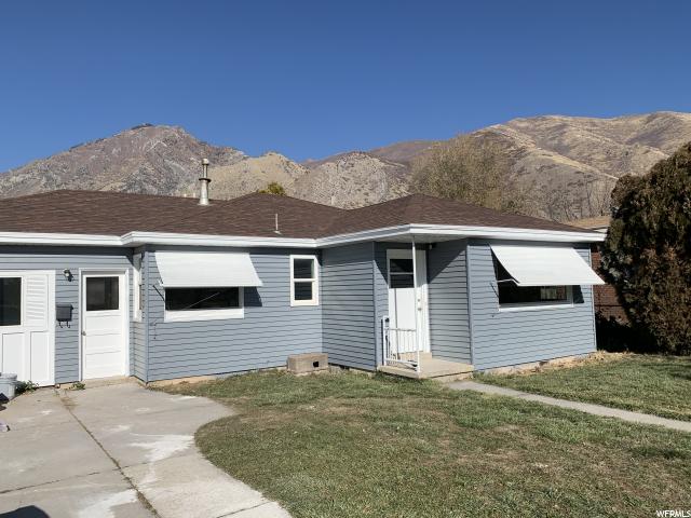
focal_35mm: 26
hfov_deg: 67.3
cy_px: 259
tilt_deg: +4.1
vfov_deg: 53.1
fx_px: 519
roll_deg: +1.6
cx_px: 346
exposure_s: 1/3650
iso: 25
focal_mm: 4.25
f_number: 1.8
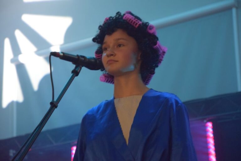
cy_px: 80
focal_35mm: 138
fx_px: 924
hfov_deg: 14.9
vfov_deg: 9.9
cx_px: 120
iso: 3200
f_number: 5.6
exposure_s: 1/60
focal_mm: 92
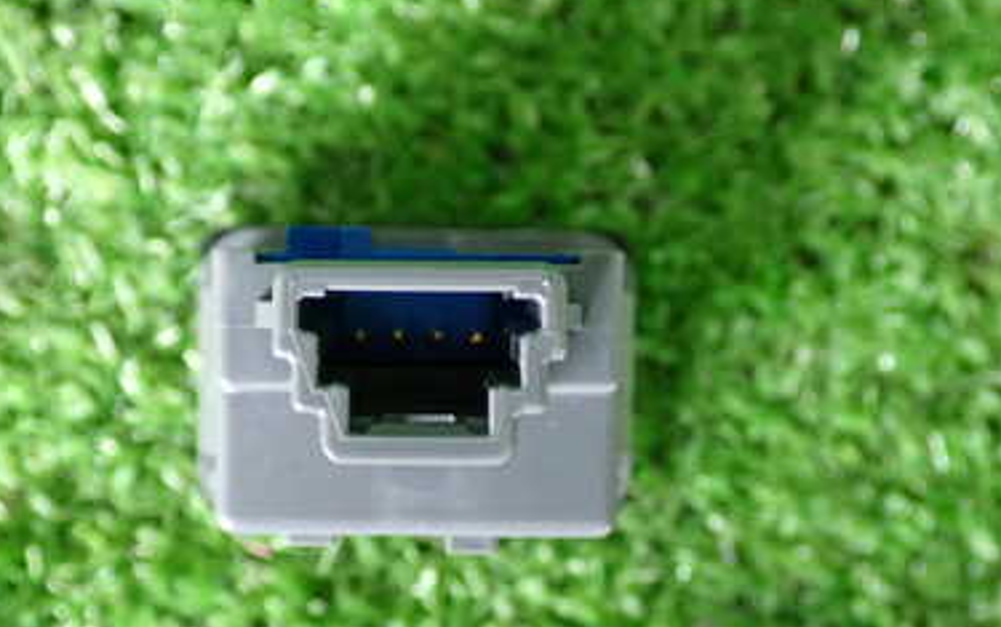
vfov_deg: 21.3
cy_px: 352
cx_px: 446
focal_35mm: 61
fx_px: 1665
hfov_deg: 33.4
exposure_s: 1/40
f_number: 2.5
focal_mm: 6.37
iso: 320
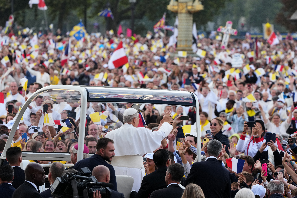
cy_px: 99
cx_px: 148
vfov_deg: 4.9
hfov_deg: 7.4
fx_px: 2302
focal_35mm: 279
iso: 1250
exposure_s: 1/2000
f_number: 7.1
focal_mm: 279
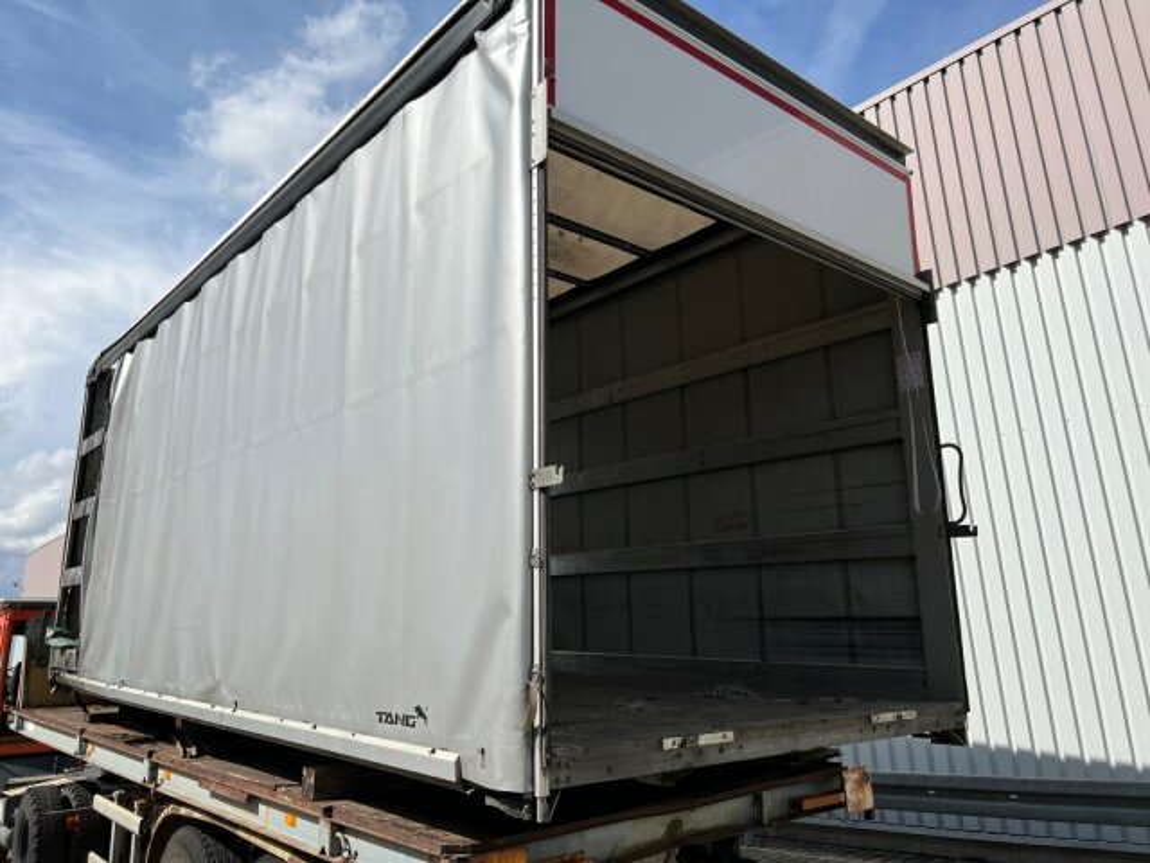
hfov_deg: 67.3
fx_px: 864
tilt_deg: +19.0
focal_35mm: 26
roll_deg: +2.2
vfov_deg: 53.1
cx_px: 575
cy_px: 432
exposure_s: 1/7463
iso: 50
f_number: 1.5
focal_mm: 5.7
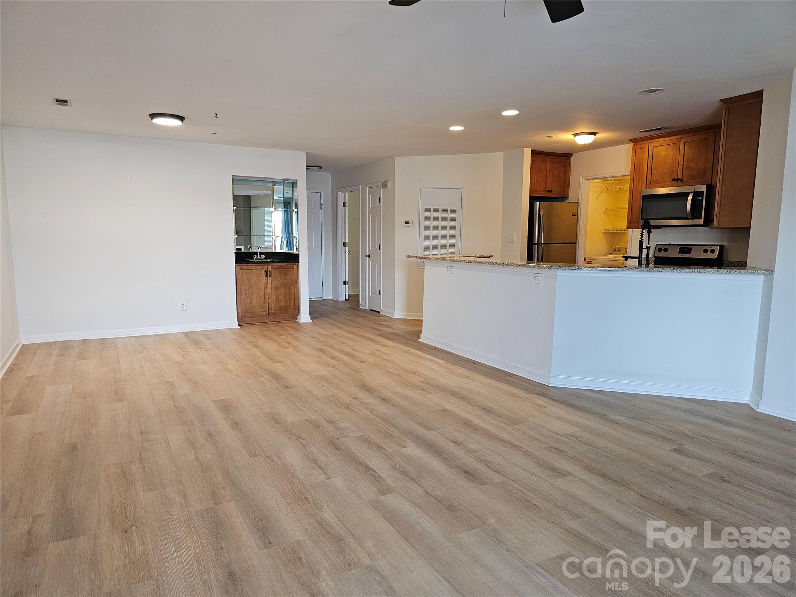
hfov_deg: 73.9
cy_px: 298
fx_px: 529
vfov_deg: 58.9
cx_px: 398
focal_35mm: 23
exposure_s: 1/120
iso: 320
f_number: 1.7
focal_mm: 6.3
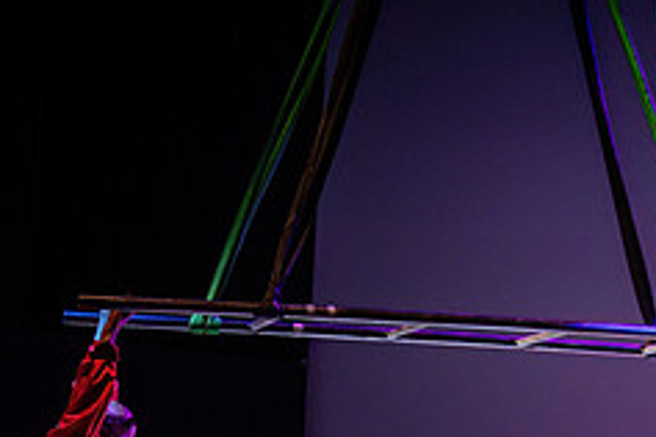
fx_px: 1986
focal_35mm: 109
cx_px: 720
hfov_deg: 18.1
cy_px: 448
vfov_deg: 12.4
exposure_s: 1/160
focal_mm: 40
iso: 1250
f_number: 2.8
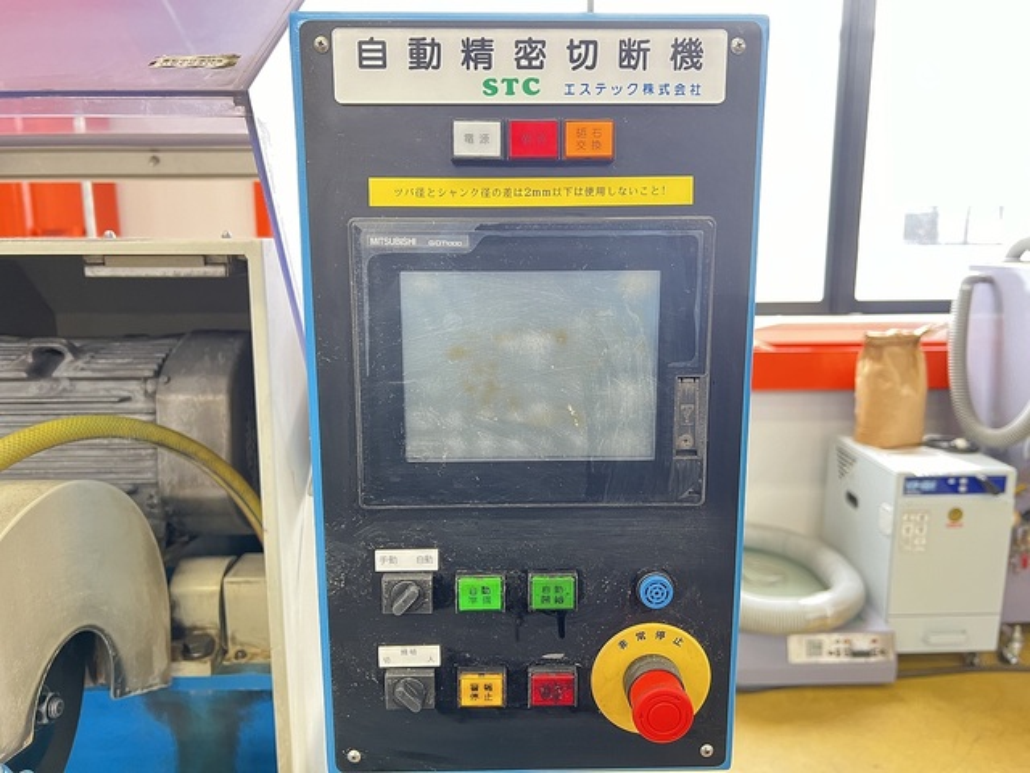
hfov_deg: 67.3
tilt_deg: -11.7
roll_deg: +0.4
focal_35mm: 26
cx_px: 515
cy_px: 386
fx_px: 774
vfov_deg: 53.1
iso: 500
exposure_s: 1/60
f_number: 1.5
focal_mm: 5.7
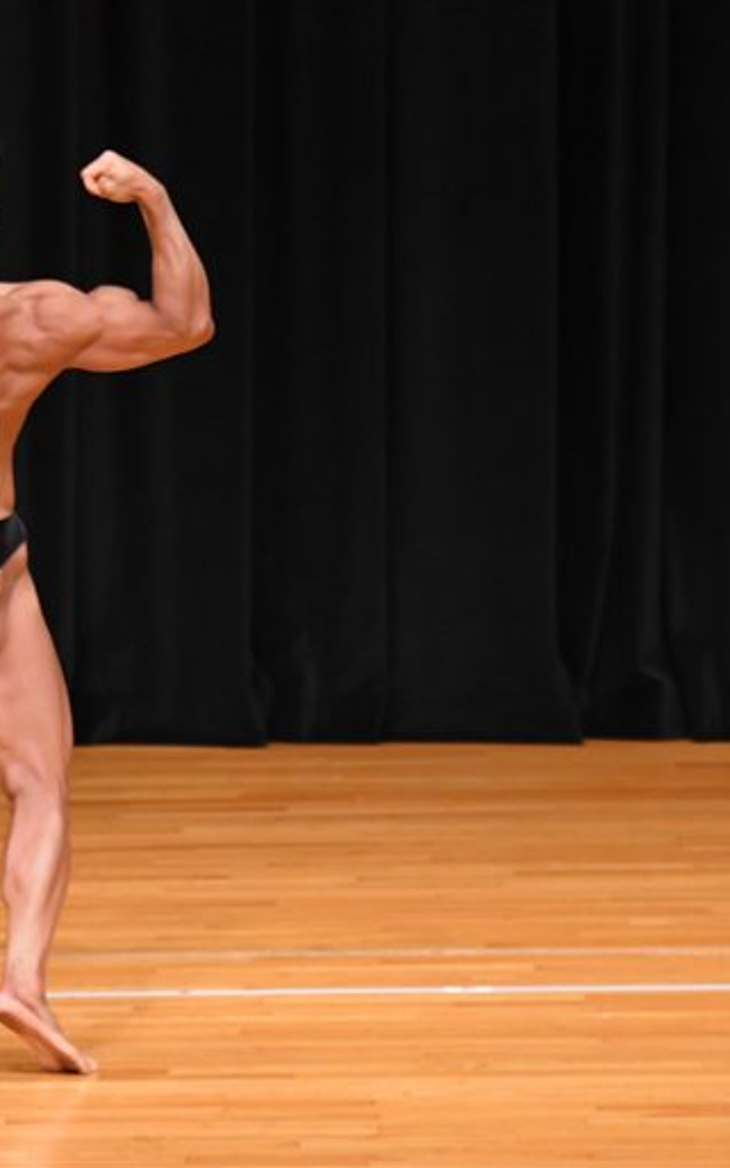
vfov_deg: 5.1
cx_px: -99
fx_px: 13218
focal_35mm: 415
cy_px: 584
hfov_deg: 3.2
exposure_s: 1/400
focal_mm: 180
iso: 4000
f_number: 5.6
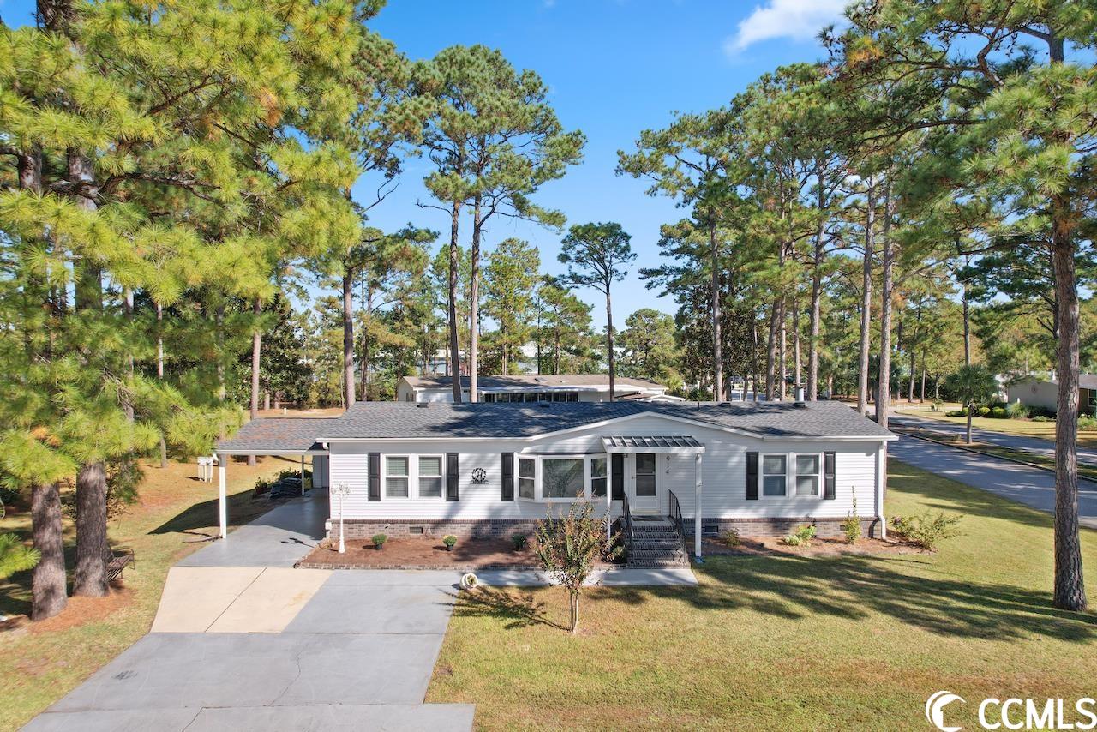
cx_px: 548
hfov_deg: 78.6
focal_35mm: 22
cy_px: 366
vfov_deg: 57.3
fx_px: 670
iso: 110
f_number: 2.8
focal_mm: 8.38
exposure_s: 1/50
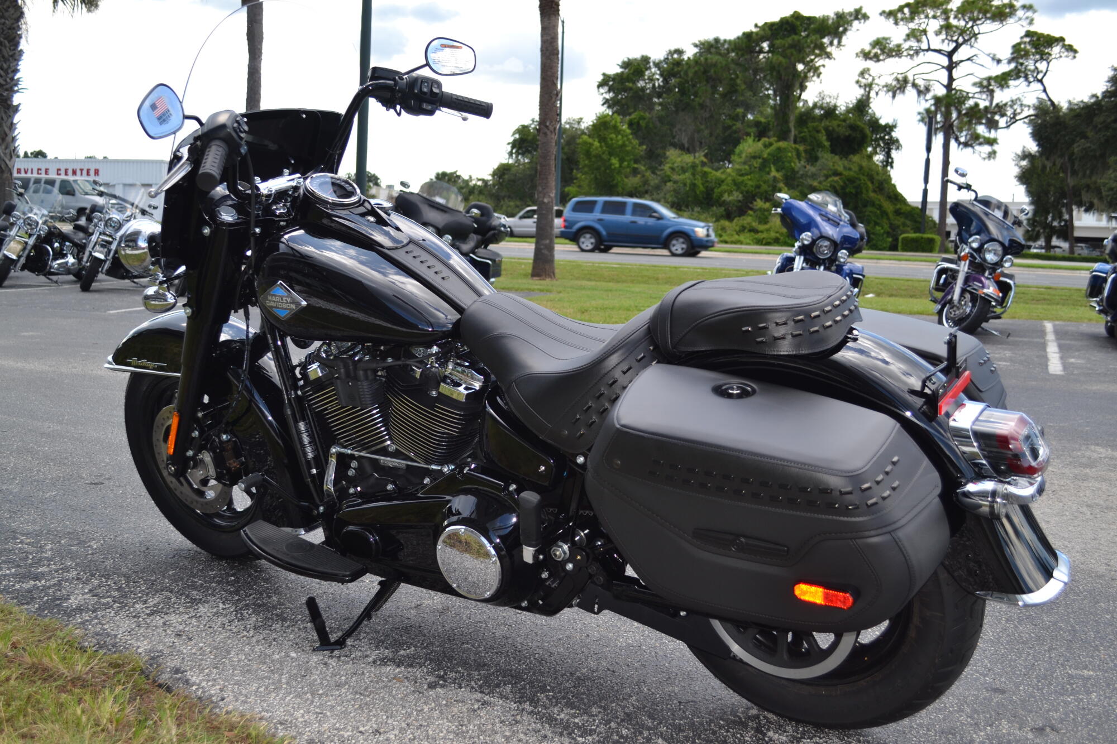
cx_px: 558
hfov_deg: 53.1
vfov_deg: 36.9
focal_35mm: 36
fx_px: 1117
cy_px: 372
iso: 100
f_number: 4.5
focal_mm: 24
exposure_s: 1/200
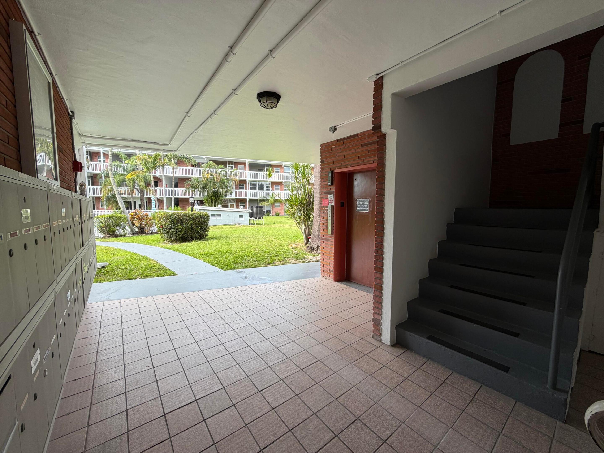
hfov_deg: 102.1
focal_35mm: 14
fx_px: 244
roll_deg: +0.5
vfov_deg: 85.7
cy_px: 226
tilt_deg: -5.2
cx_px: 302
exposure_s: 1/148
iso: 40
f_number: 2.2
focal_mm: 2.22
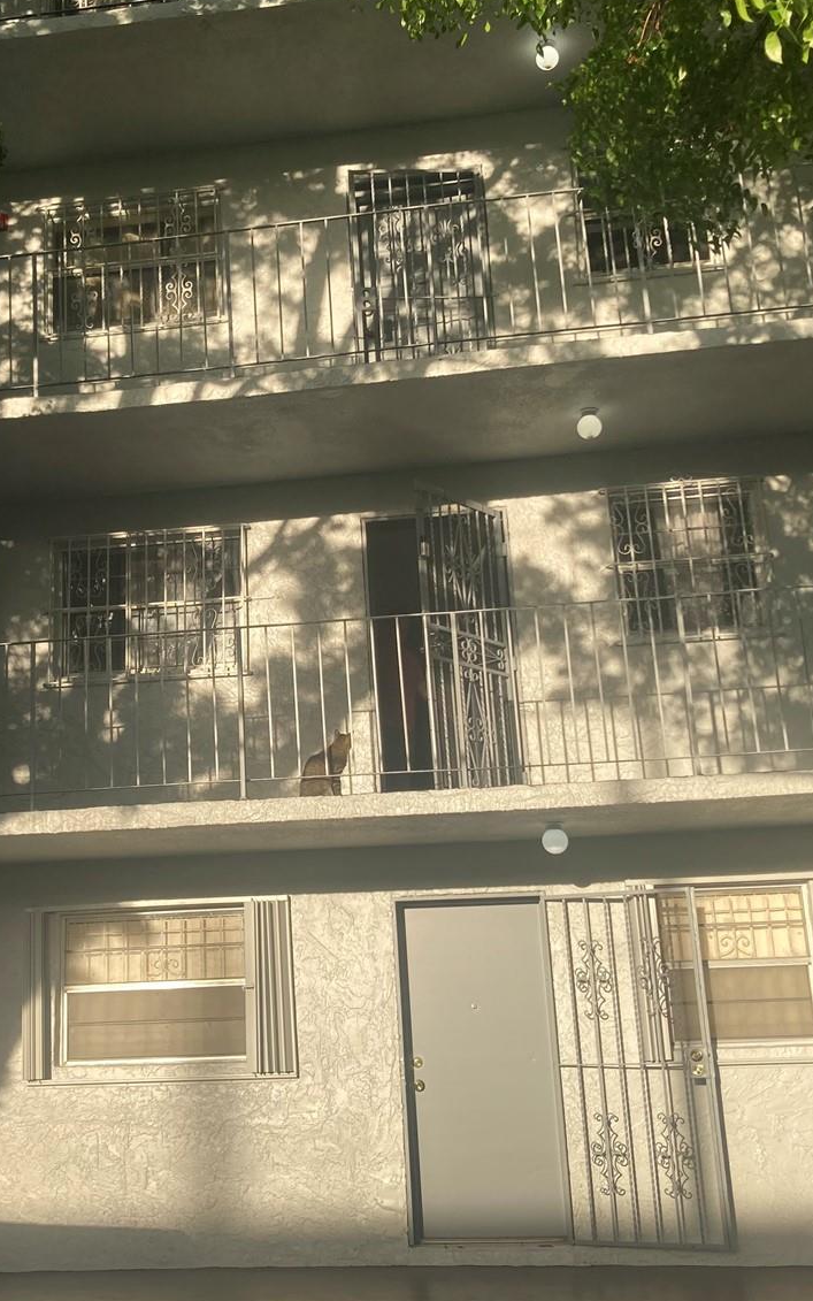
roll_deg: +0.5
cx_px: 269
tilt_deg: +14.1
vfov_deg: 47.2
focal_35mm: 42
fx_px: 1489
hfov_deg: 30.3
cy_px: 637
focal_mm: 3.99
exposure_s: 1/838
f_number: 1.8
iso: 20
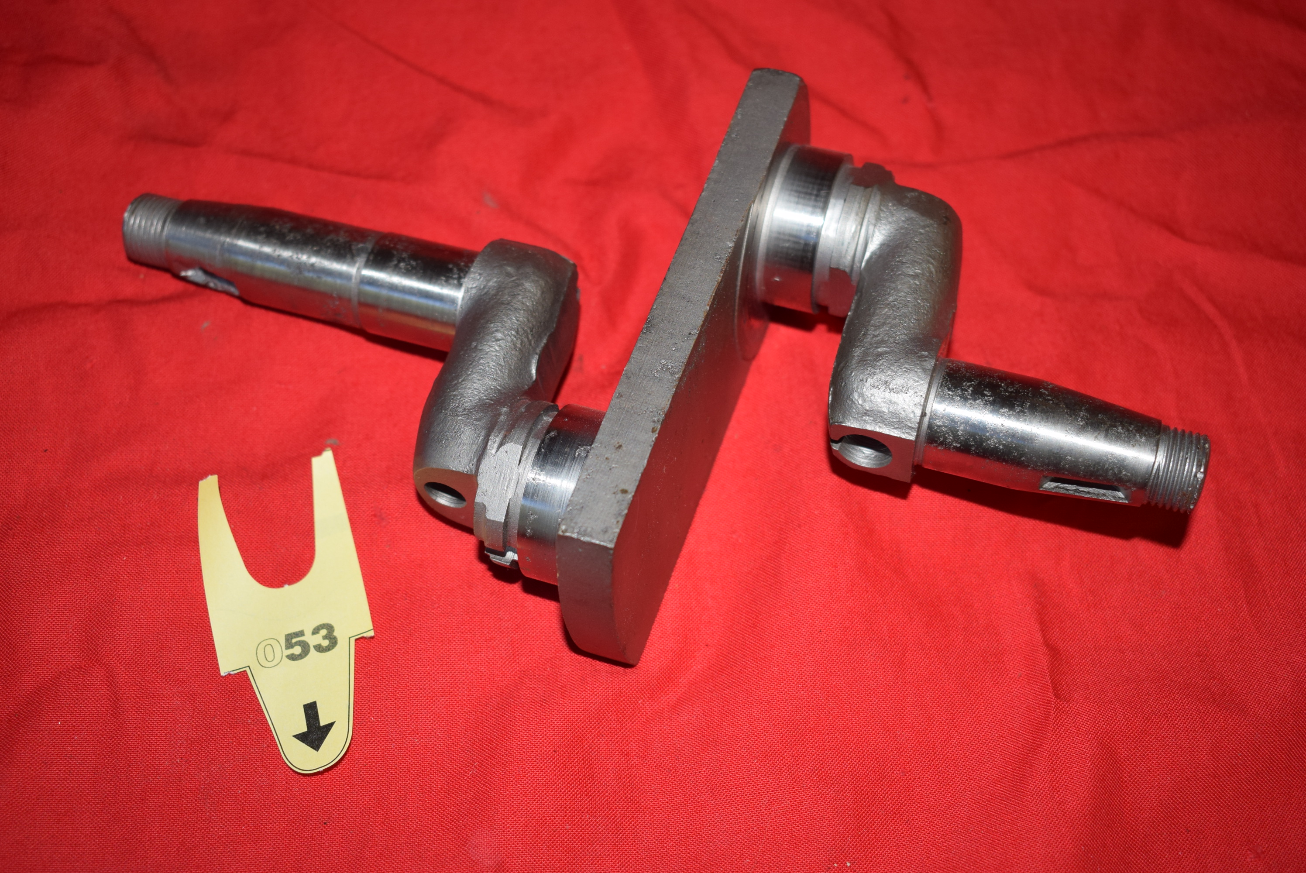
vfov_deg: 30.9
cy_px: 436
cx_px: 653
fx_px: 1579
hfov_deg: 44.9
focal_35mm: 44
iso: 400
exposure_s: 1/200
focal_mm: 29
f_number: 5
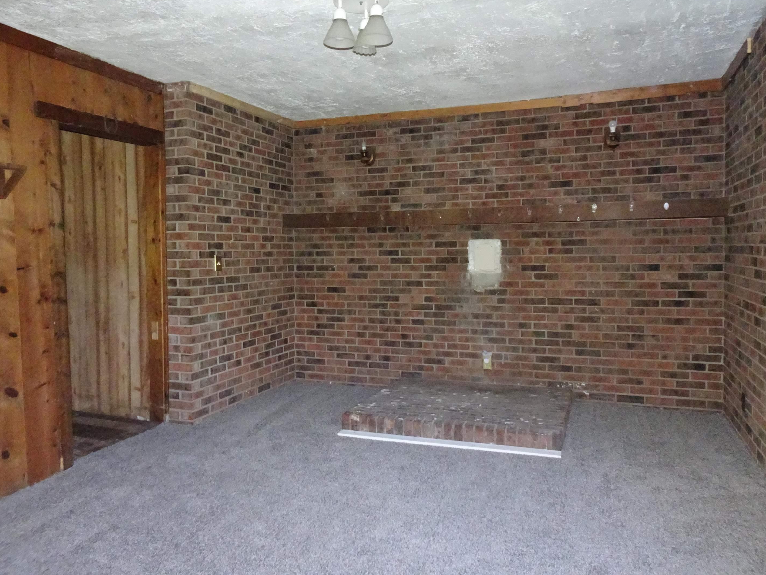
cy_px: 265
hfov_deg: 67.3
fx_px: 575
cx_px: 375
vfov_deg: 53.0
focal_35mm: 26
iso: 1600
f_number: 3.5
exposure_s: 1/320
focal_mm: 4.1
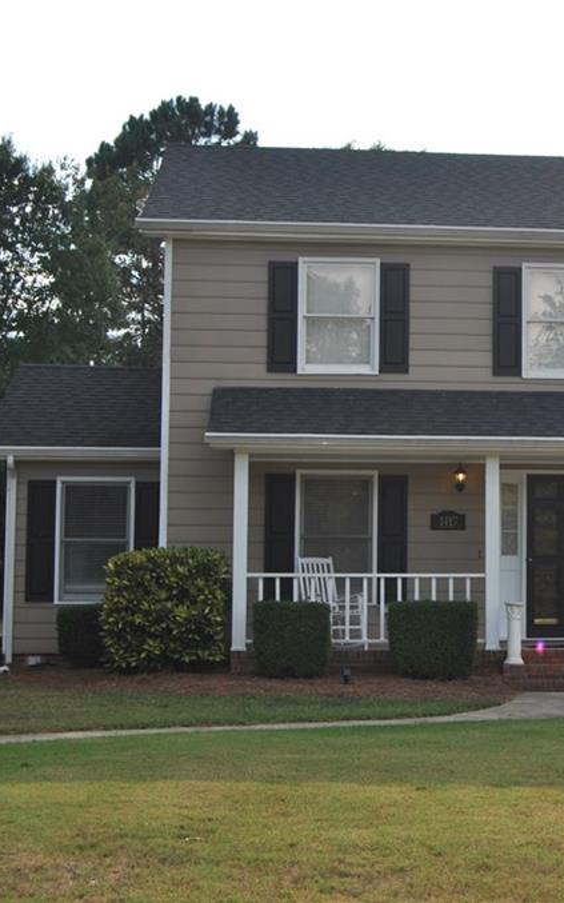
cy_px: 448
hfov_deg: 17.2
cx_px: 575
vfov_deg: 27.9
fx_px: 1820
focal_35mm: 74
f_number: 8
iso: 100
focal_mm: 32
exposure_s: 1/200
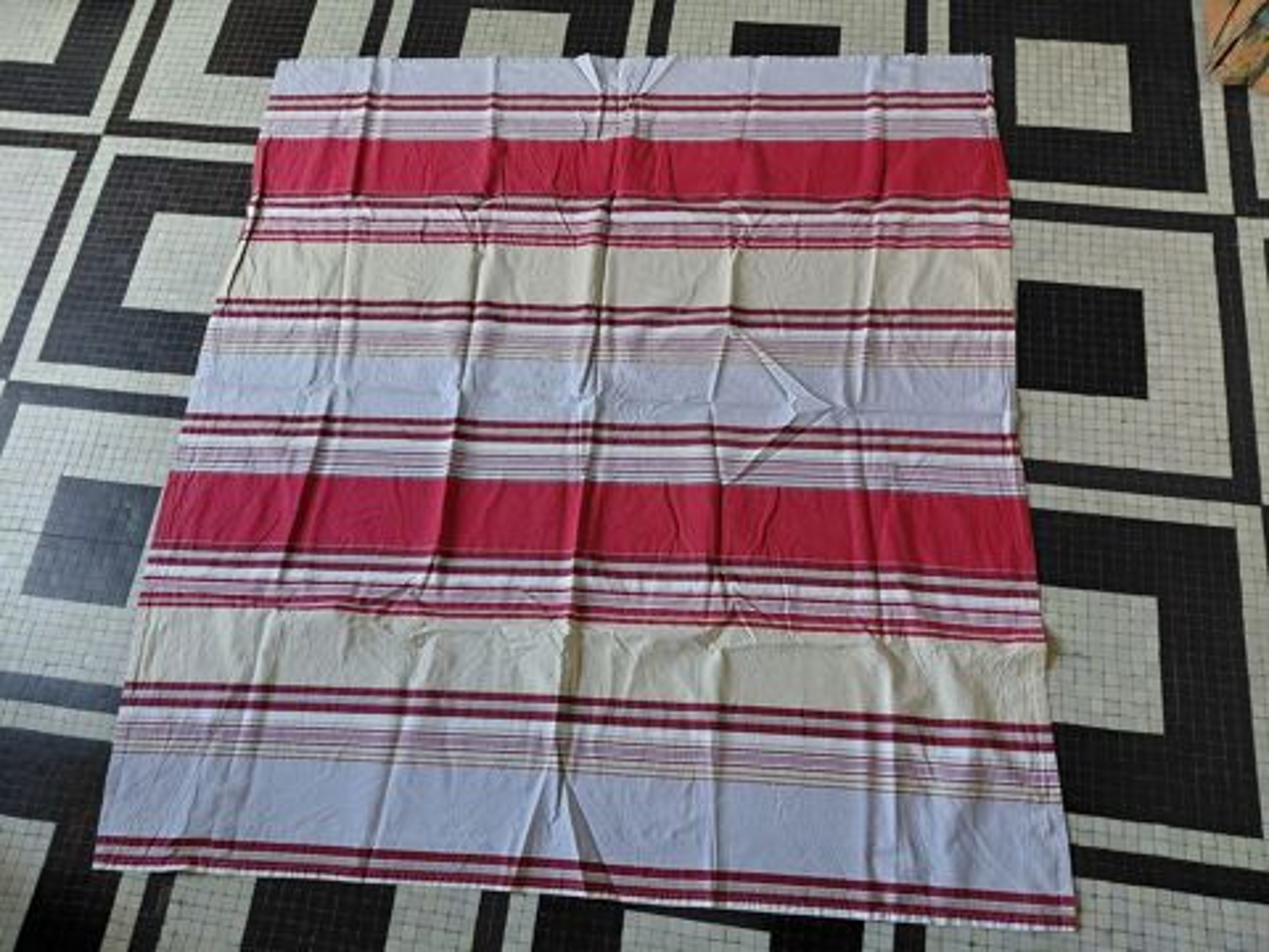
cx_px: 634
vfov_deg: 54.9
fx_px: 916
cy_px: 476
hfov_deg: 69.4
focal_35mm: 25
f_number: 1.8
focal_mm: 4.69
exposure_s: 1/100
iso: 125
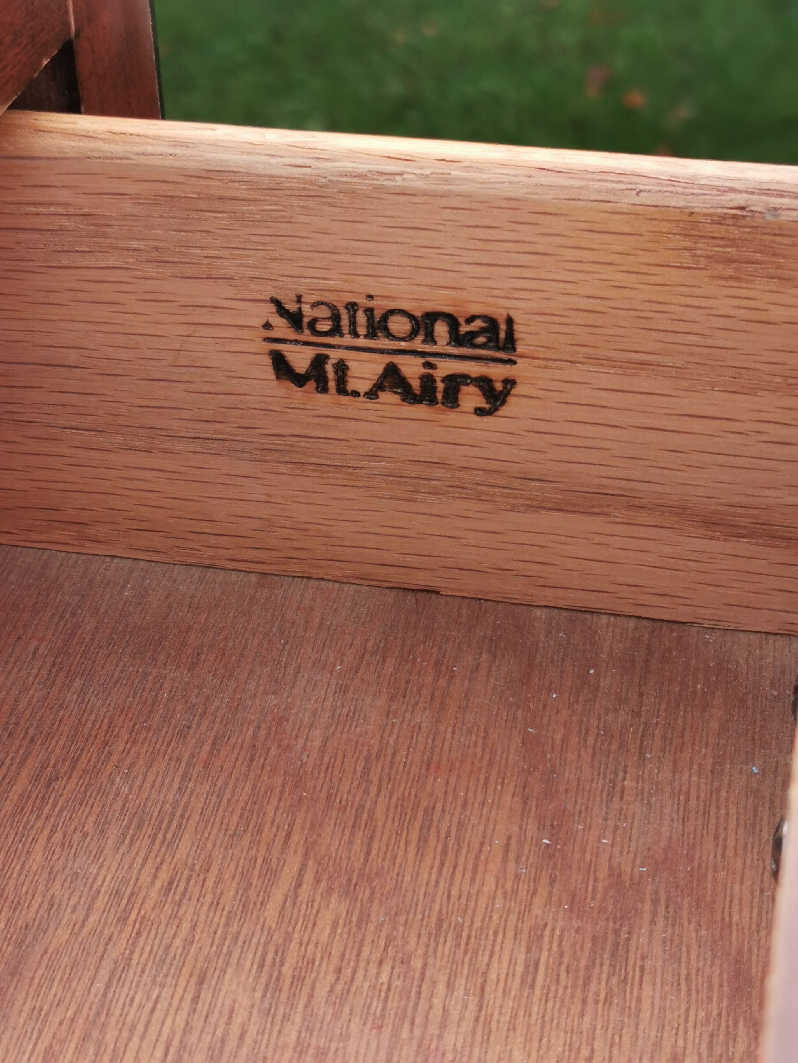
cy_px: 532
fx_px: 2059
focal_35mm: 67
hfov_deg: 21.9
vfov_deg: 29.0
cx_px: 399
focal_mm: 5.56
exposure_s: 1/176
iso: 50
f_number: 1.6
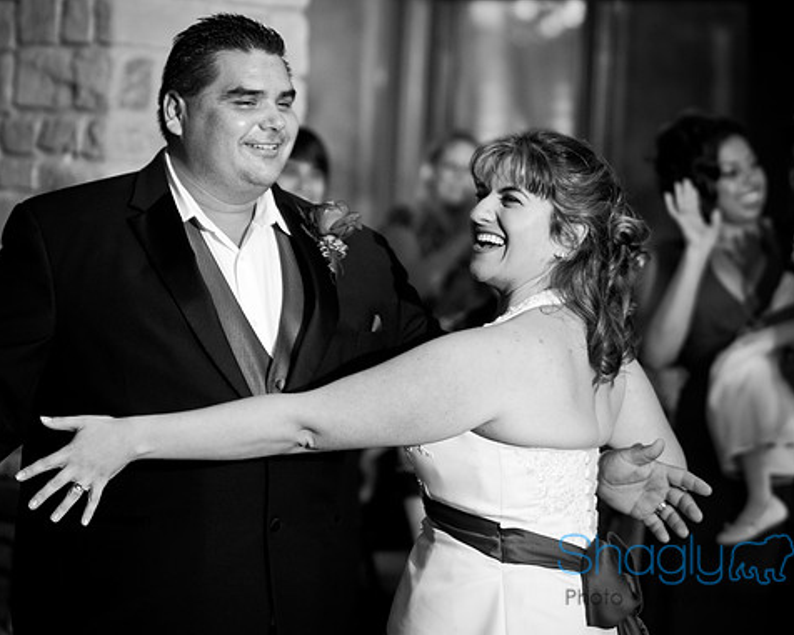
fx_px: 3220
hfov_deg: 14.1
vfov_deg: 11.3
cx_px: 340
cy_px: 319
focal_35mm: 137
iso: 400
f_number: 2.8
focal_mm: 80
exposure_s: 1/125
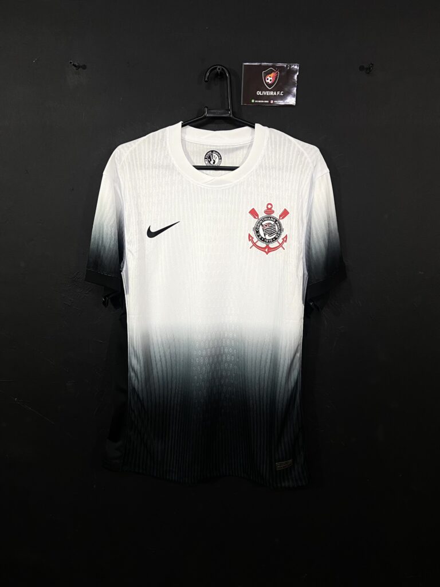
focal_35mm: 26
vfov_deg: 67.3
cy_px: 294
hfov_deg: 53.1
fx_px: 441
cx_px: 220
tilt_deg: -10.4
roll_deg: -1.1
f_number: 1.8
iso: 80
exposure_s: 1/60
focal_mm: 4.25
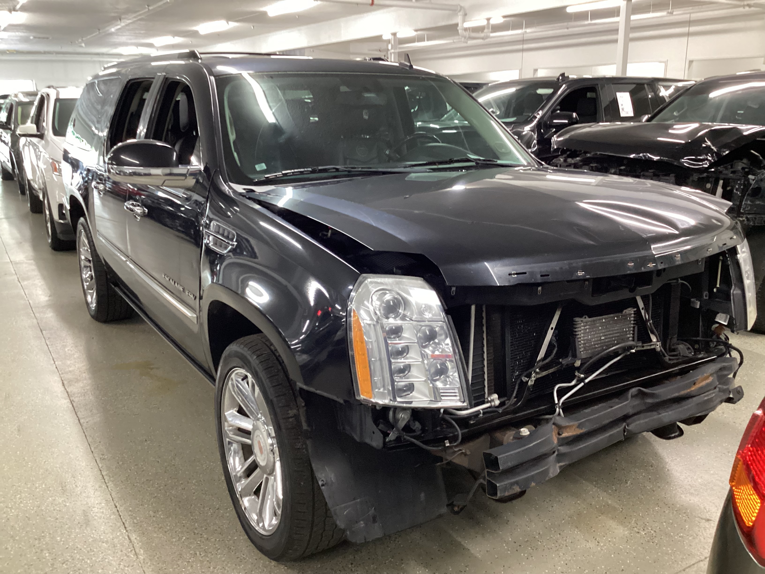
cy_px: 287
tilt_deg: -16.8
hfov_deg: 58.4
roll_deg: +0.2
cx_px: 382
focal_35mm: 31
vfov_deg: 45.4
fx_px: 685
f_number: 2.4
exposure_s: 1/40
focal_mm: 3.3
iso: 320
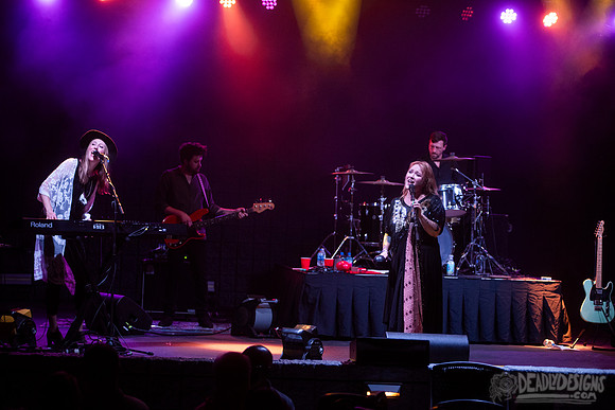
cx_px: 308
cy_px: 205
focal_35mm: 100
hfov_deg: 20.4
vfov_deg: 13.7
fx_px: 1709
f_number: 3.2
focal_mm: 100
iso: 2500
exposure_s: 1/400
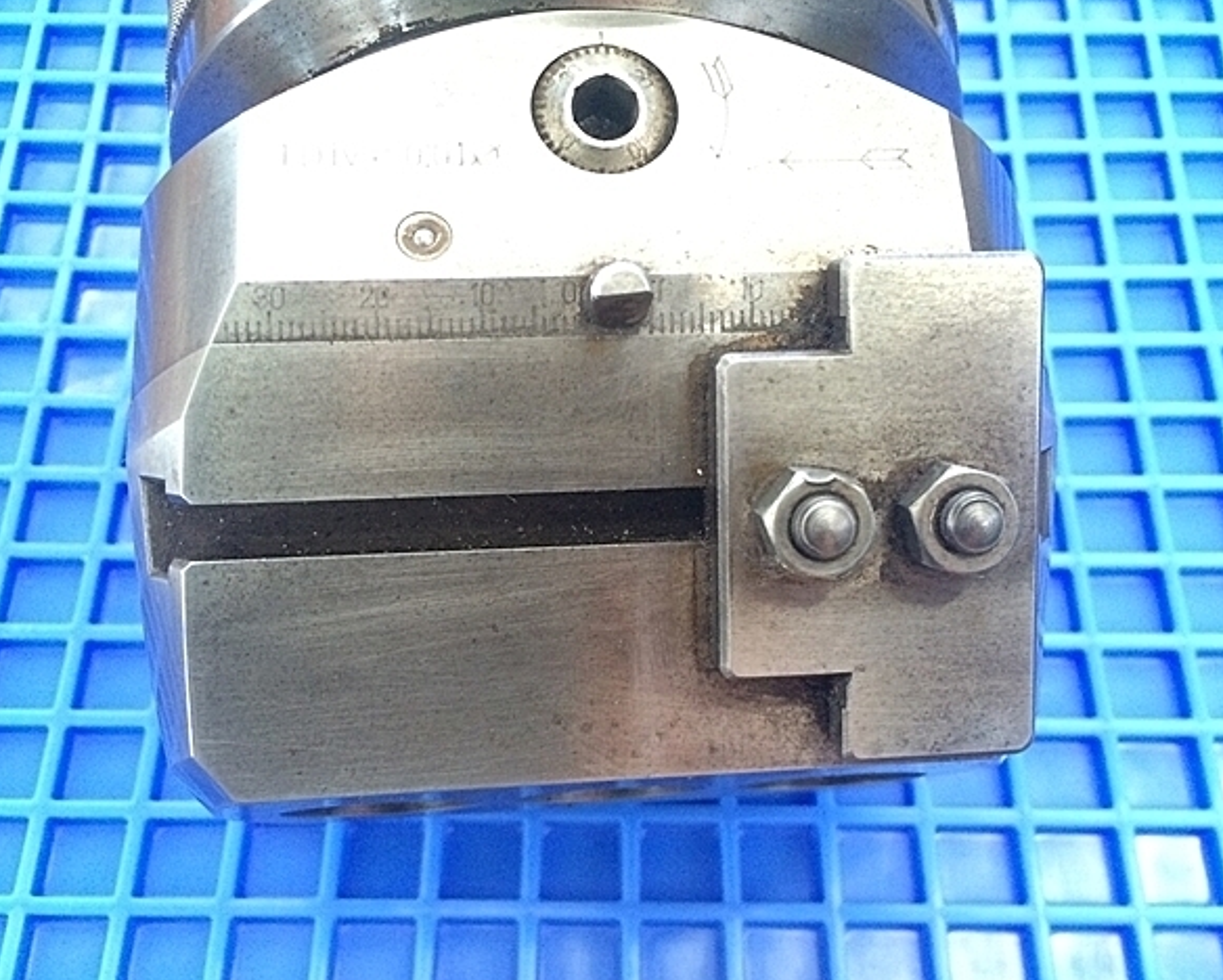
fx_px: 1123
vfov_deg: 47.2
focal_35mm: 31
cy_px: 492
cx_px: 614
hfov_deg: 57.1
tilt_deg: -67.8
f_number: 2.2
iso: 250
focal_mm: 4.15
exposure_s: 1/30
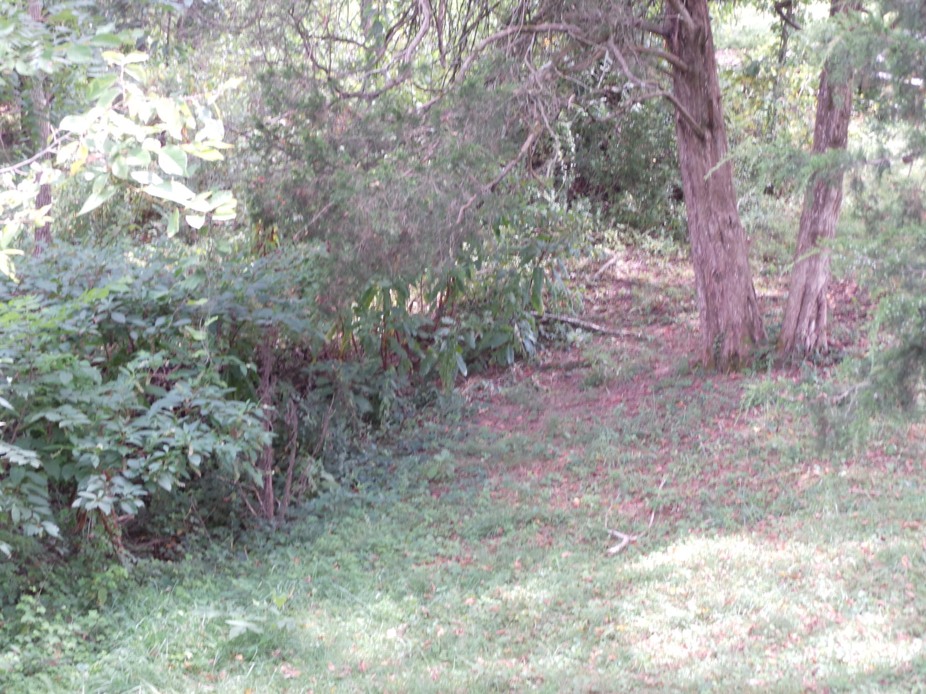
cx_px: 463
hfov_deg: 21.3
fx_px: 2461
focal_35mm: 92
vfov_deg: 16.1
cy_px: 347
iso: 125
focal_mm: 16.5
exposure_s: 1/50
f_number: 3.9
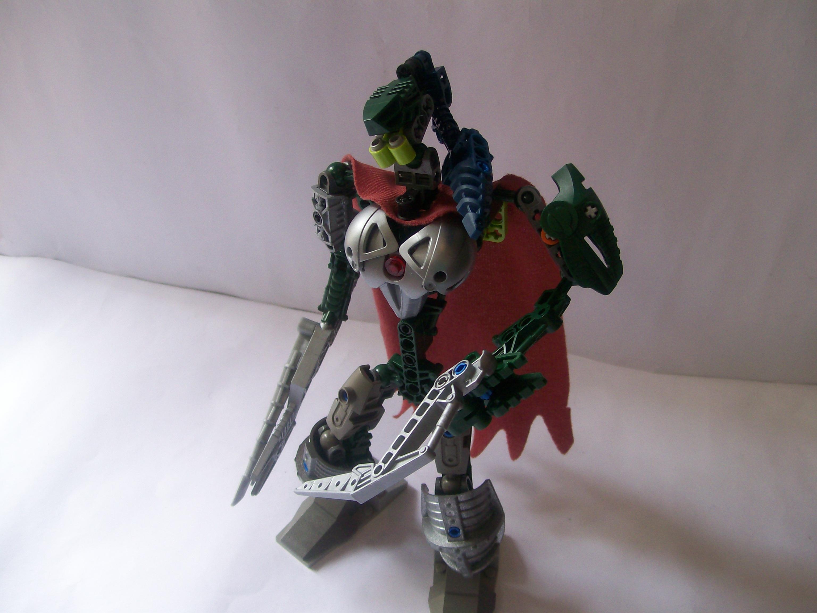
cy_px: 306
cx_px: 408
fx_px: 850
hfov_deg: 51.4
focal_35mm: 36
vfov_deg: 39.7
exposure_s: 1/73.1
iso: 80
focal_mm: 6
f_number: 2.7
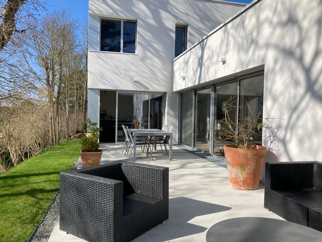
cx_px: 161
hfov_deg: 63.4
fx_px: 260
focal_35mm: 28
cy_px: 121
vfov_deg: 49.7
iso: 20
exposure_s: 1/2404
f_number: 1.8
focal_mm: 3.99
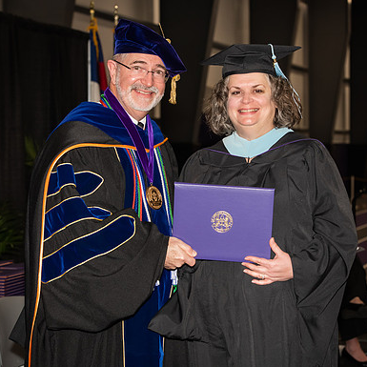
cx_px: 190
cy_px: 184
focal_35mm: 100
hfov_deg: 17.4
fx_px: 1199
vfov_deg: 17.4
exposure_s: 1/200
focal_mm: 78
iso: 1000
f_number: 5.6
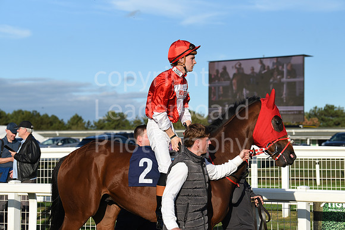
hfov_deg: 20.0
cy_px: 115
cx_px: 172
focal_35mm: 102
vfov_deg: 13.4
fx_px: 978
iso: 400
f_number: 5
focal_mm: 102
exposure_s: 1/3200
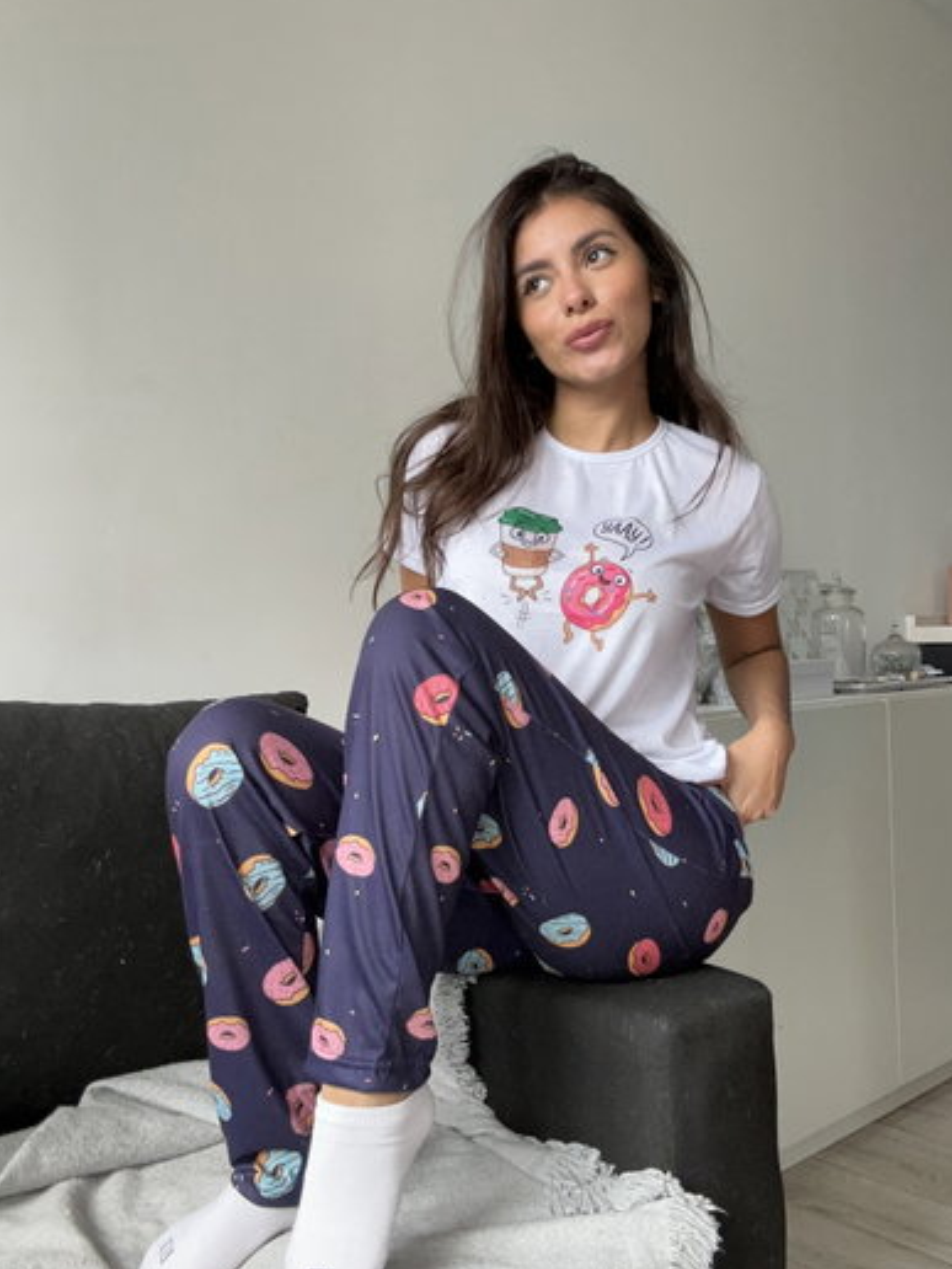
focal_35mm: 31
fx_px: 1137
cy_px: 638
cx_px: 472
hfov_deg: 45.4
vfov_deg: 58.4
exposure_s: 1/60
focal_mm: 2.69
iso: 125
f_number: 1.9
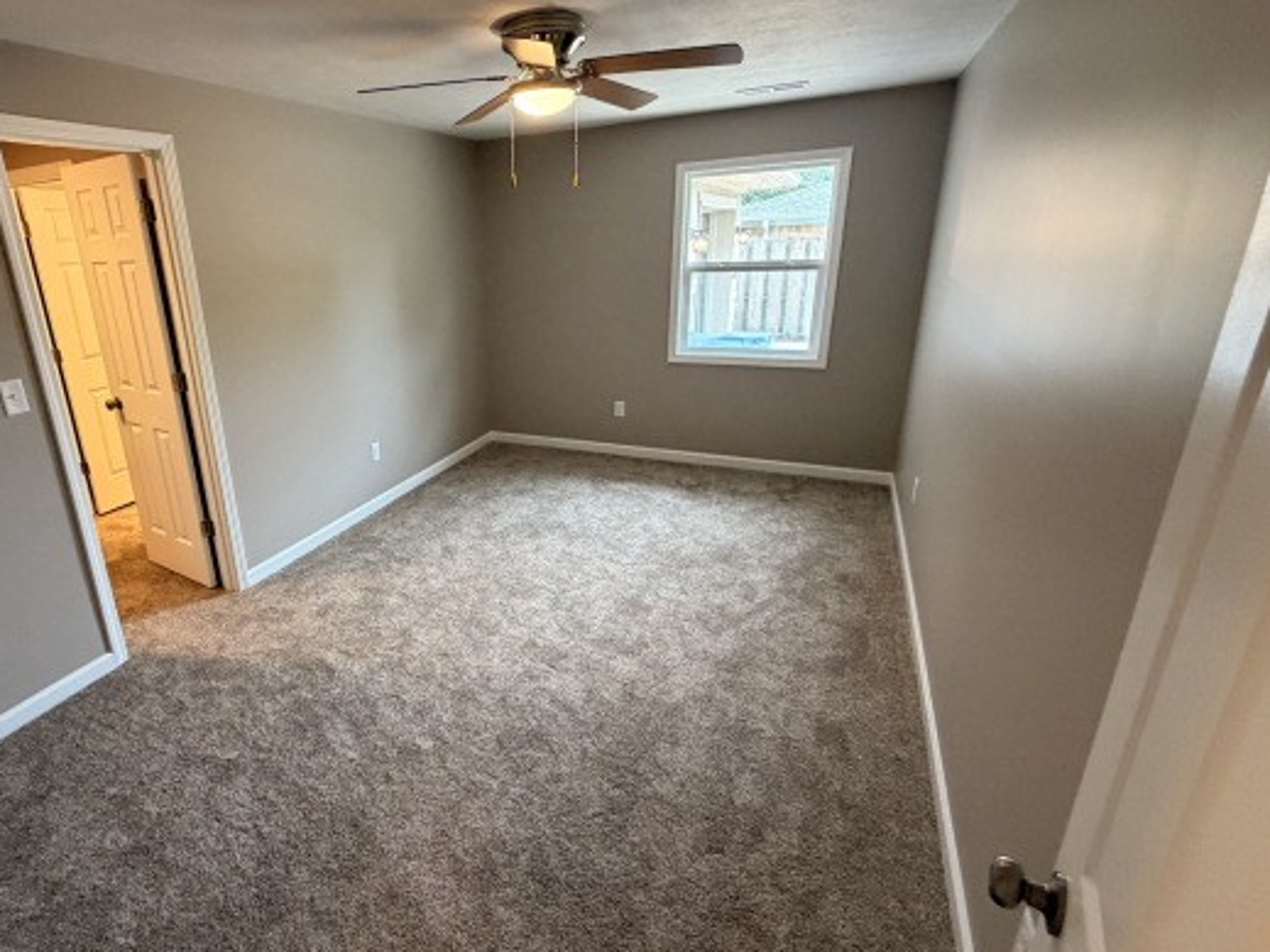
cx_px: 476
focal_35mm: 18
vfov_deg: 71.5
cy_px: 455
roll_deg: +3.0
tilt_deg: -18.9
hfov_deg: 86.0
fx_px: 660
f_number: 2.2
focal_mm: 2.22
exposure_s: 1/60
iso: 400
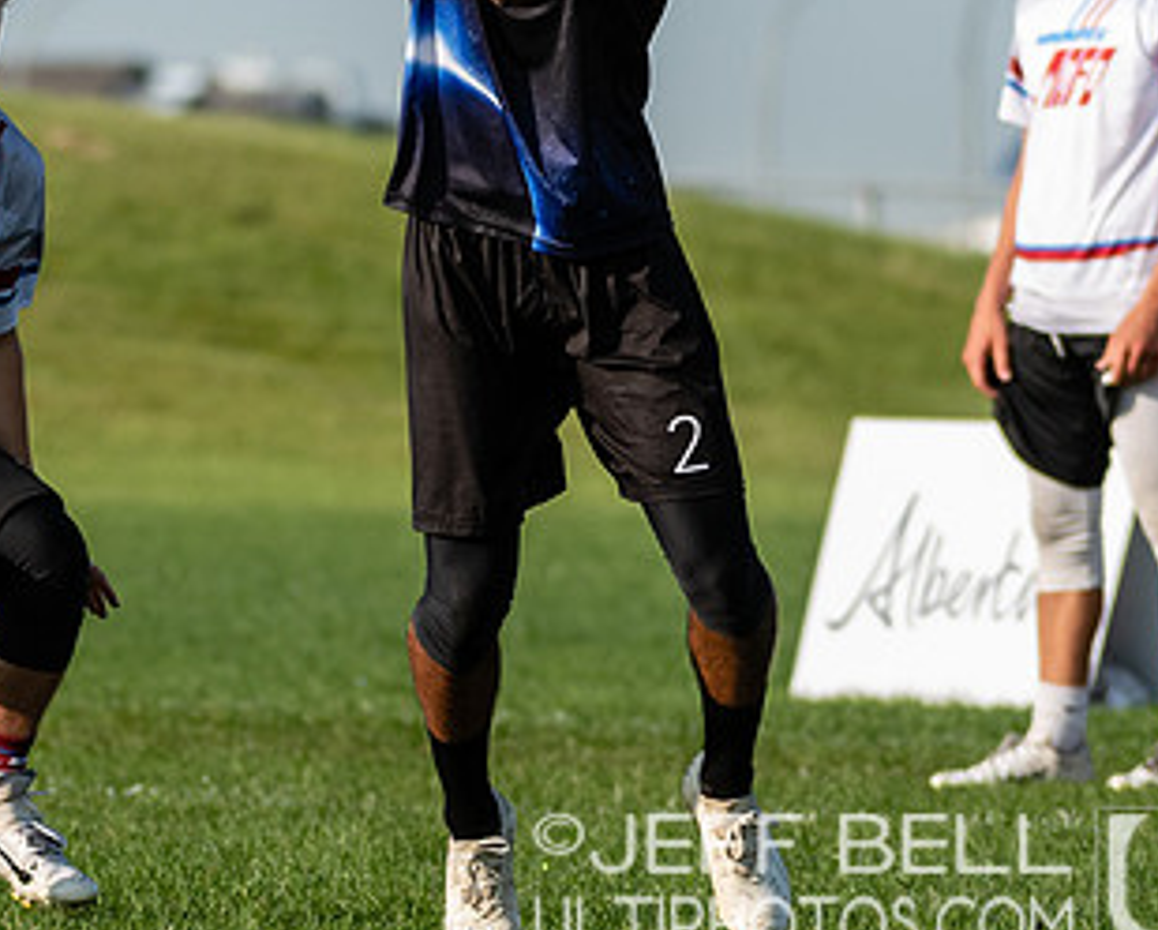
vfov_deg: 1.6
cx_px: 44
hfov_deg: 2.0
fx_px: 32428
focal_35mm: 945
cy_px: 287
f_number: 4
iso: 250
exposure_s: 1/1250
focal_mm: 200
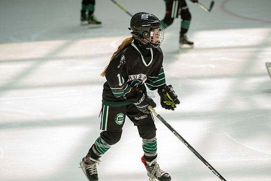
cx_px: 136
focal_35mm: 148
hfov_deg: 13.9
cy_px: 90
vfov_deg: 9.3
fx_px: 1114
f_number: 3.5
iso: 1600
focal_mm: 148
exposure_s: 1/2000
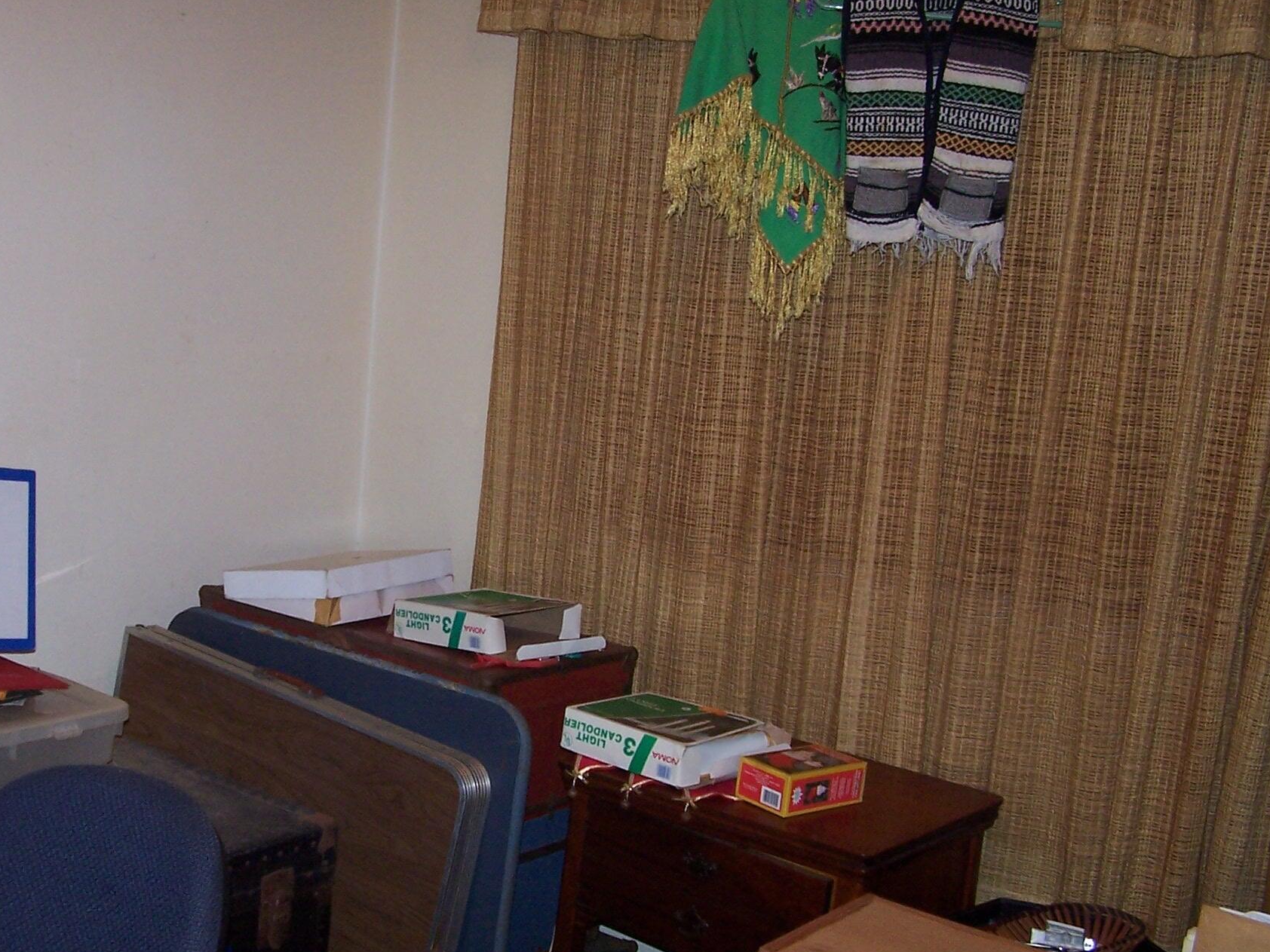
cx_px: 418
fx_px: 1908
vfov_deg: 28.0
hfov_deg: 36.4
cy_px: 504
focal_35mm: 52
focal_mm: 6.3
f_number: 2.8
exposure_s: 1/60
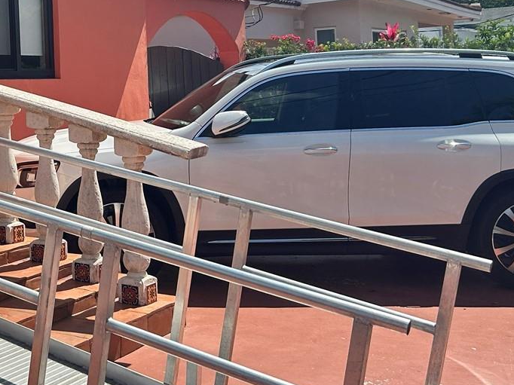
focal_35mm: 61
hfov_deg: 29.7
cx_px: 11
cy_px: 71
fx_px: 905
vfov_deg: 23.6
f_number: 1.5
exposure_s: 1/5319
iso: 50
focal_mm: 5.7
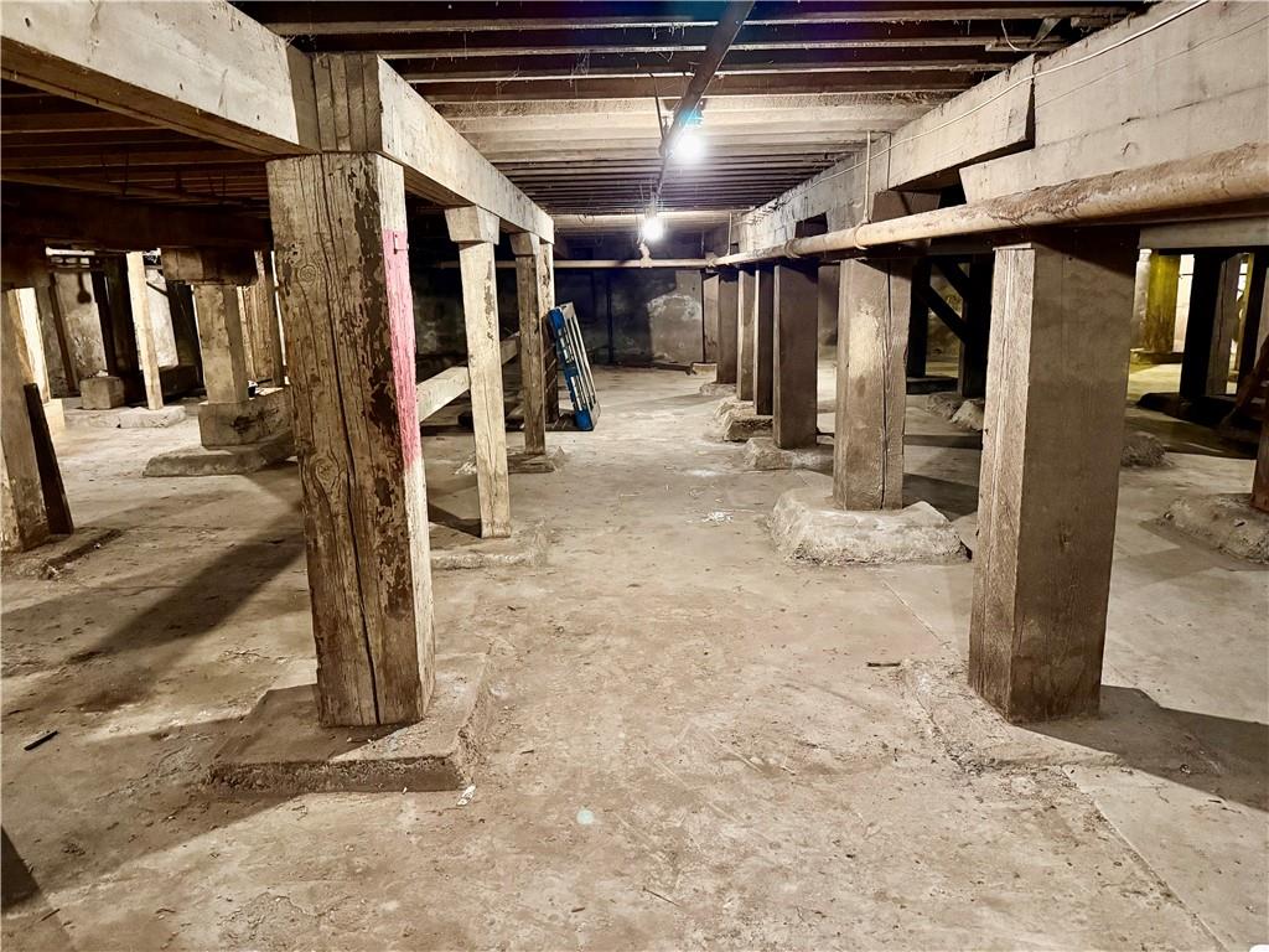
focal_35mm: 24
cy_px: 476
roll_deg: +1.2
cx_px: 634
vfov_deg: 56.8
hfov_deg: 71.6
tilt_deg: -12.9
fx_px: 880
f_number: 1.78
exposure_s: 1/30
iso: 1000
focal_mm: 6.76
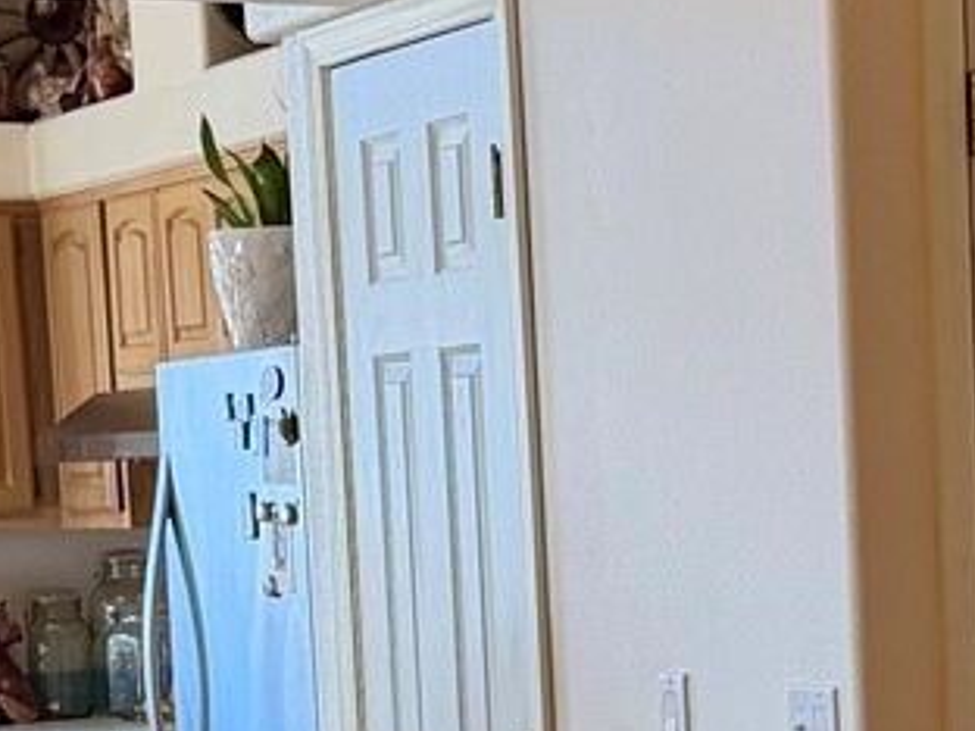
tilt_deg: -5.1
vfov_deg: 11.9
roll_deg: +2.4
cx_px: 834
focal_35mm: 123
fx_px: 3464
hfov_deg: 15.9
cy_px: 743
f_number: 1.78
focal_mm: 6.76
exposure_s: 1/152
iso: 200
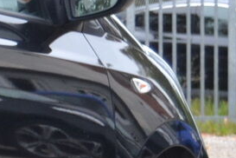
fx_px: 1796
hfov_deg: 6.8
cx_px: -488
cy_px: 149
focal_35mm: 274
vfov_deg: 5.0
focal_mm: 26
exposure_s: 1/100
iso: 400
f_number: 5
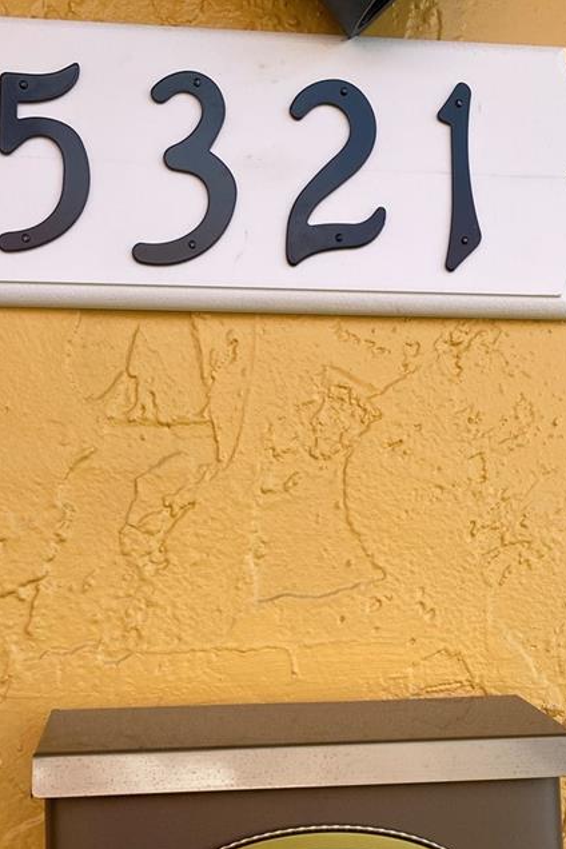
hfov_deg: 26.5
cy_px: 757
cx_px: 299
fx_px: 1203
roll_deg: +2.0
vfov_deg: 36.6
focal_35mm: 51
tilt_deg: +2.3
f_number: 1.8
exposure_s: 1/827
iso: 32
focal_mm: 4.25
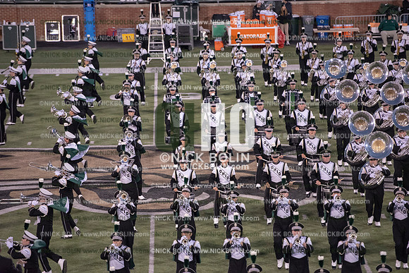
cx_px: 204
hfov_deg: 10.3
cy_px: 136
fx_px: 2273
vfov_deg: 6.9
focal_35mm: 200
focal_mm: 200
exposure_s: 1/1250
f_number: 3.2
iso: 5000
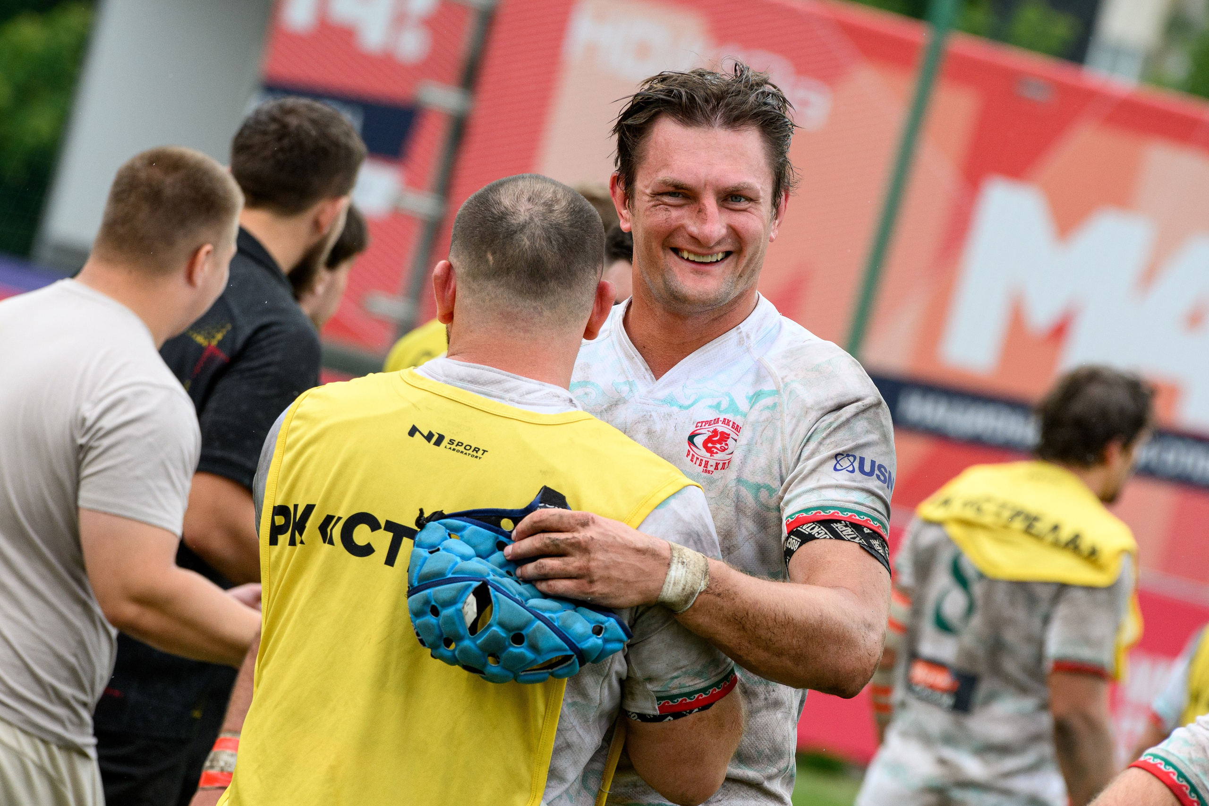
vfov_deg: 5.3
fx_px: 8742
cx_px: 602
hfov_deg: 7.9
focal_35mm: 260
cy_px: 437
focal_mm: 200
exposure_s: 1/2500
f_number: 5.6
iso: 1250
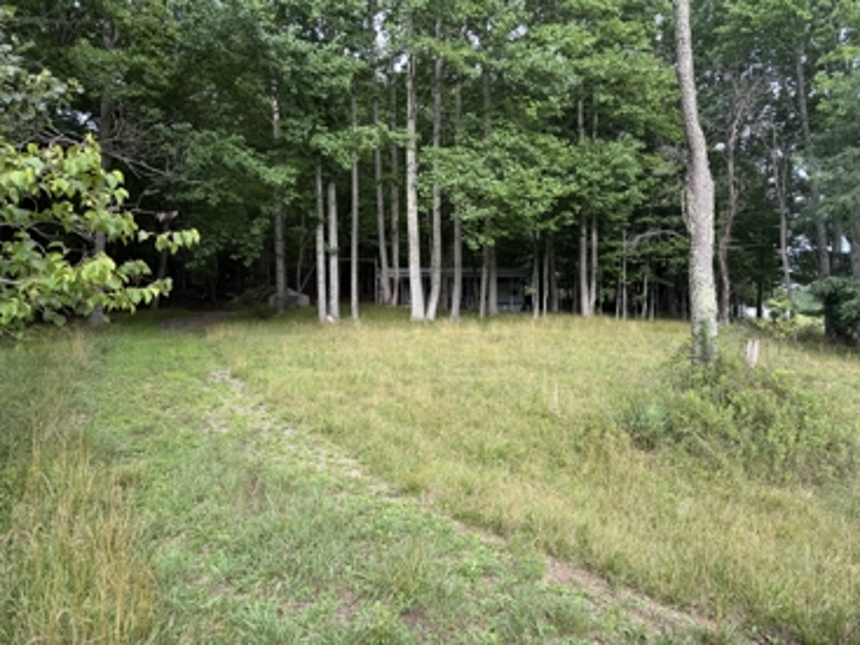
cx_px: 430
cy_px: 322
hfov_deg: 71.6
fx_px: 596
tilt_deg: +6.3
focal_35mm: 24
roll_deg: +1.4
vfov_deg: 56.8
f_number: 1.78
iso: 80
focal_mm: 6.76
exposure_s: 1/521
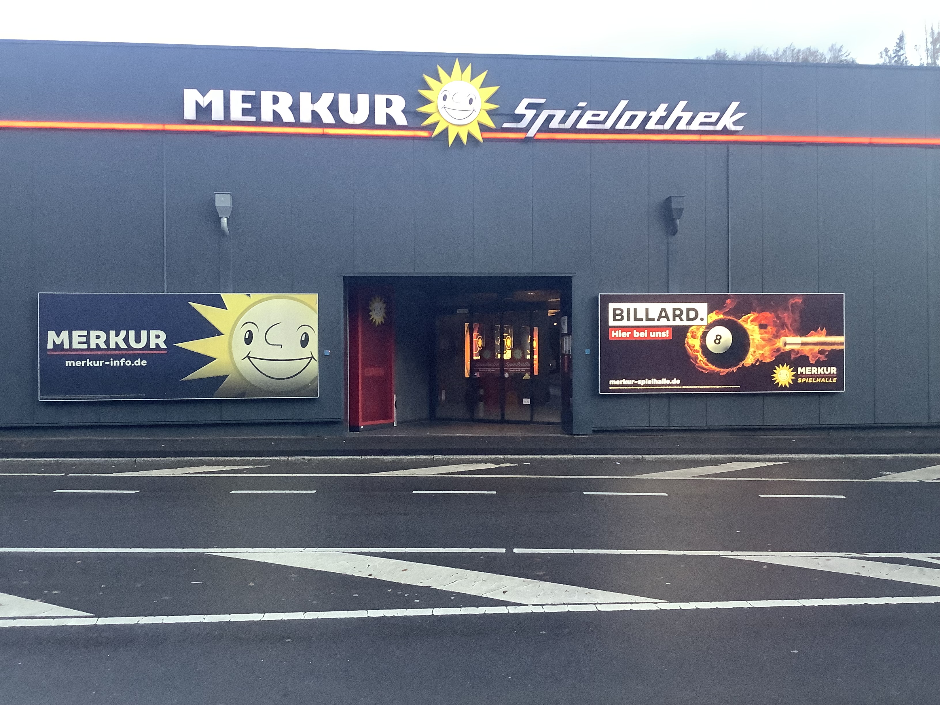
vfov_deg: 45.4
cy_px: 352
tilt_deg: -0.5
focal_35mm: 31
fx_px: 842
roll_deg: +1.2
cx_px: 470
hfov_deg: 58.4
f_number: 2.4
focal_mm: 3.3
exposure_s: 1/50
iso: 200
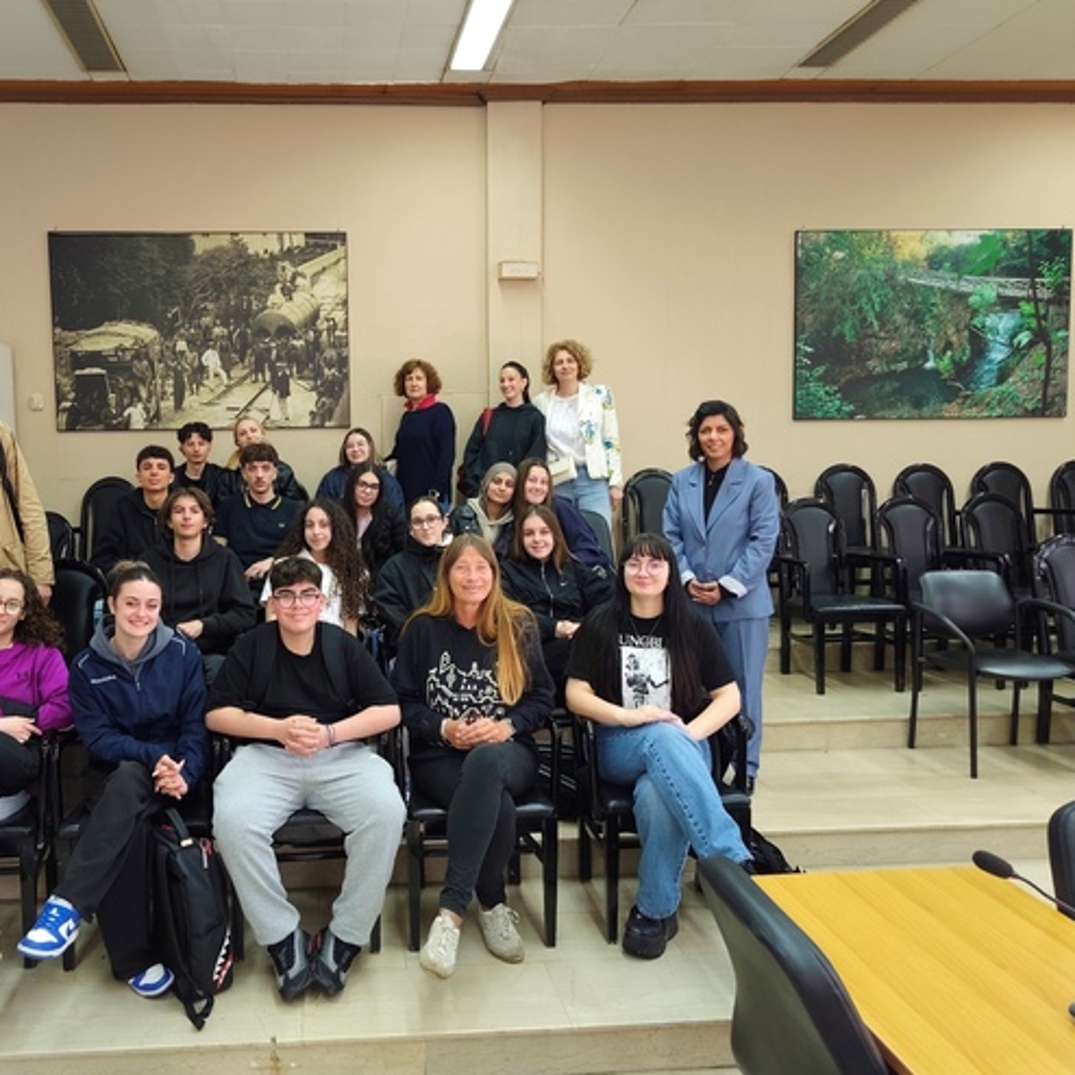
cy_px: 522
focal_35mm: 28
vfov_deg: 57.3
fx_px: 984
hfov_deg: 56.3
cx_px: 372
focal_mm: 6.07
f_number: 1.7
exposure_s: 1/33.3
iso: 800
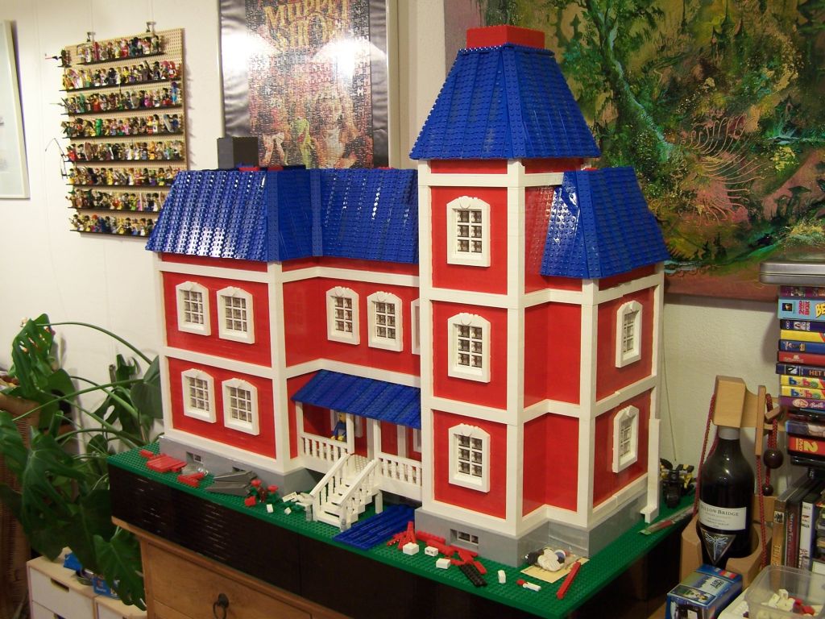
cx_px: 412
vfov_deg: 37.7
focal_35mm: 38
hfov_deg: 49.0
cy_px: 310
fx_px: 906
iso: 80
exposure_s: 1/3
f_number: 2.8
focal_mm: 6.3
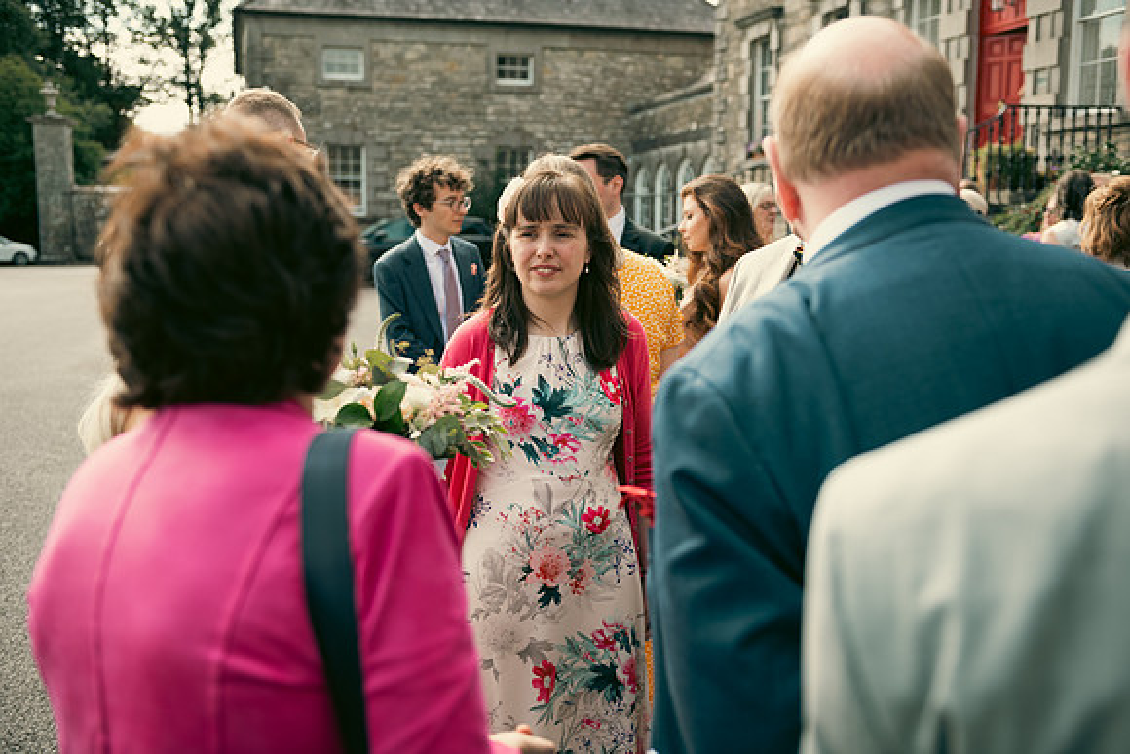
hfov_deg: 50.7
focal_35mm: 38
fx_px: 1193
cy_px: 377
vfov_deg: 35.1
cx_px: 565
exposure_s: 1/640
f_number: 3.5
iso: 125
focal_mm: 38
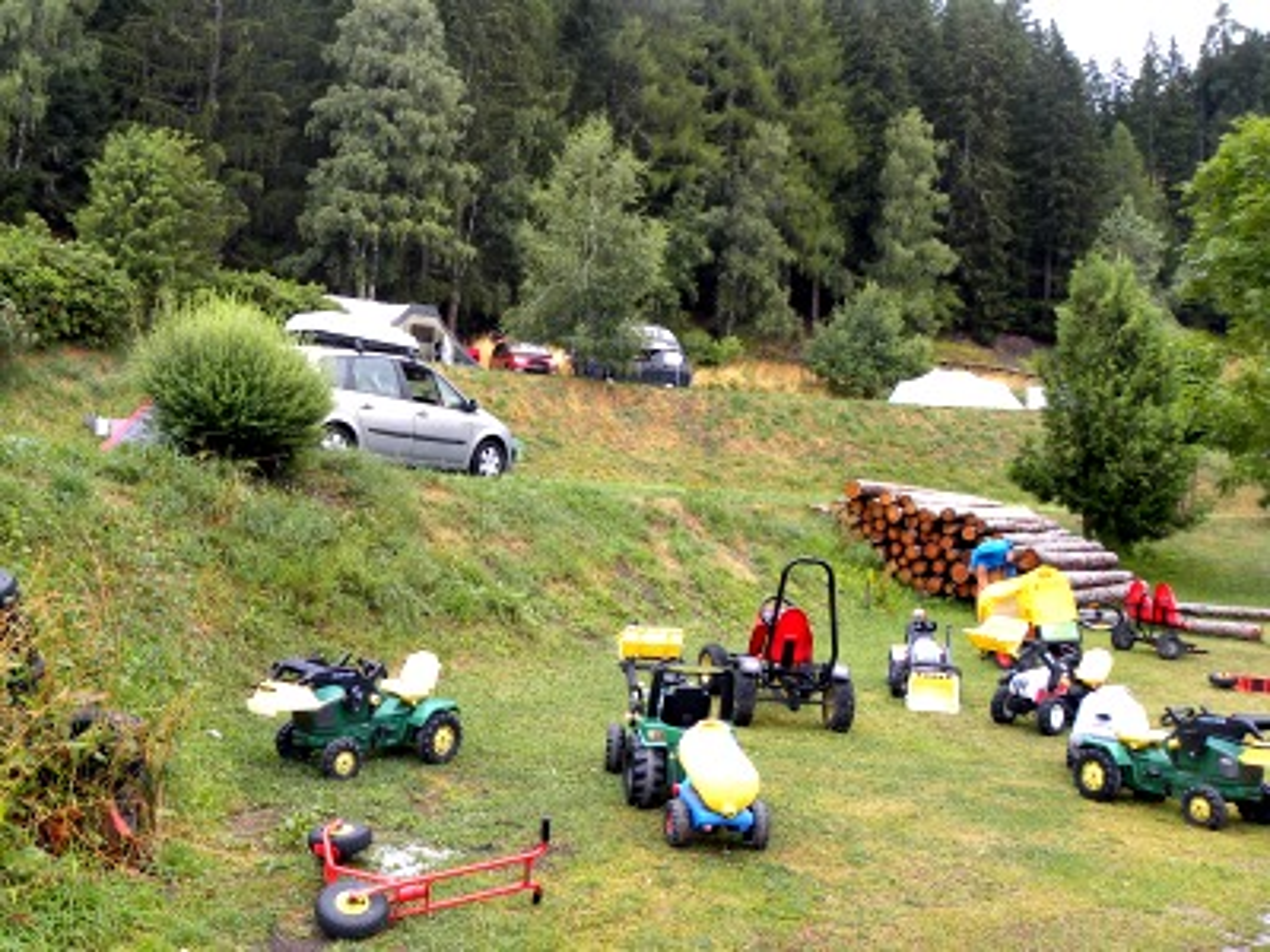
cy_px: 476
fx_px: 954
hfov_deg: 67.3
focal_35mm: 26
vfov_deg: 53.1
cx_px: 635
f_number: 3.5
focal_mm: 4.6
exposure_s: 1/85.6
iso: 64
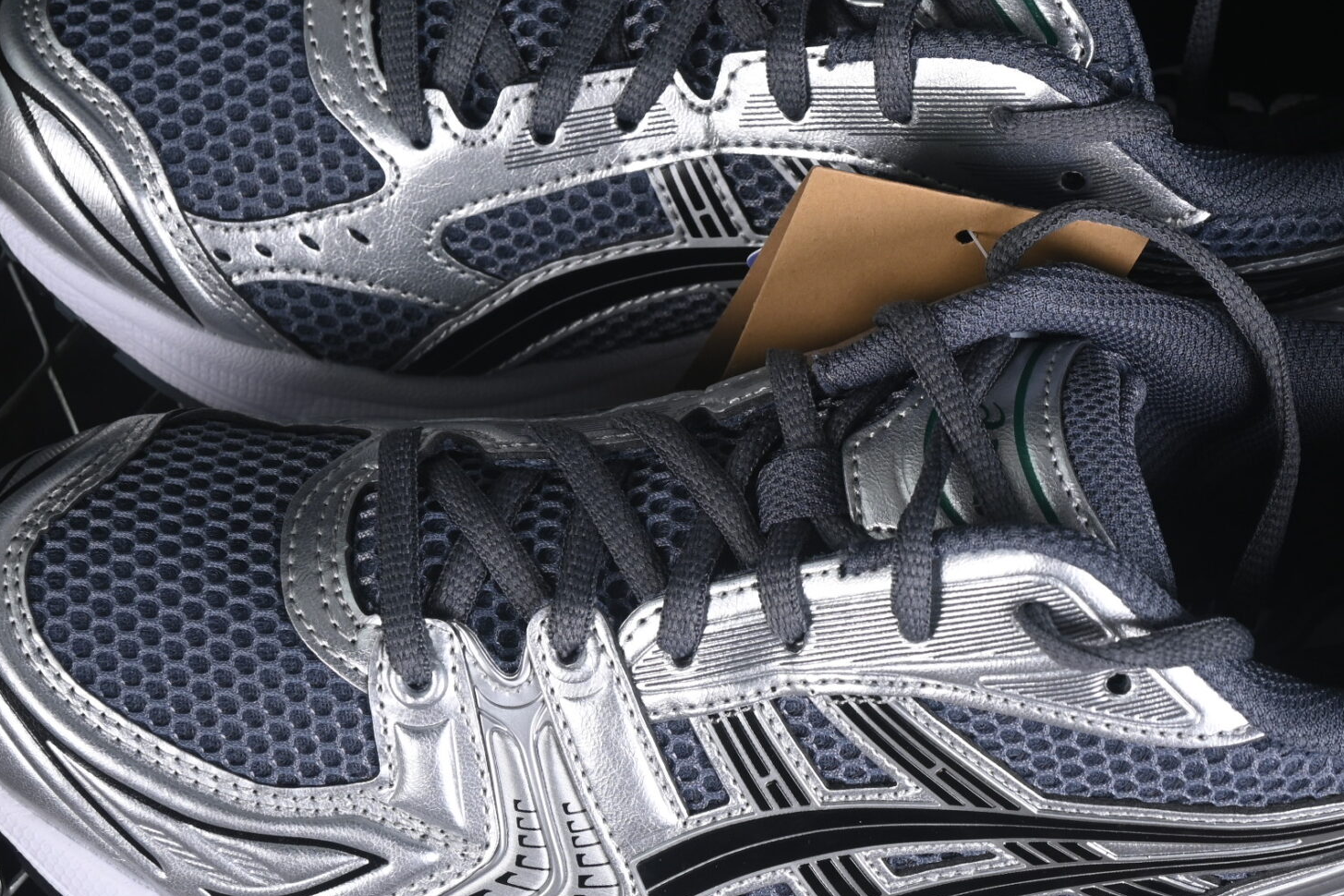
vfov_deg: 10.4
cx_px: 824
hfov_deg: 15.5
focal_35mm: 132
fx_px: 4928
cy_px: 455
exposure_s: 1/80
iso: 160
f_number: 7.1
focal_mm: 50
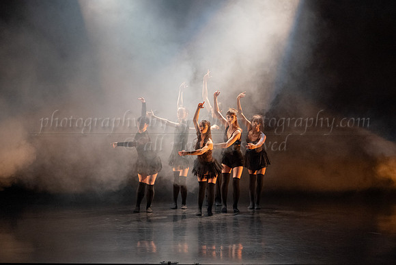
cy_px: 116
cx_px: 212
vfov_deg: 14.7
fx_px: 1024
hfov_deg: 21.9
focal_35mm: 93
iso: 4000
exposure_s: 1/200
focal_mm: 75
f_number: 3.2
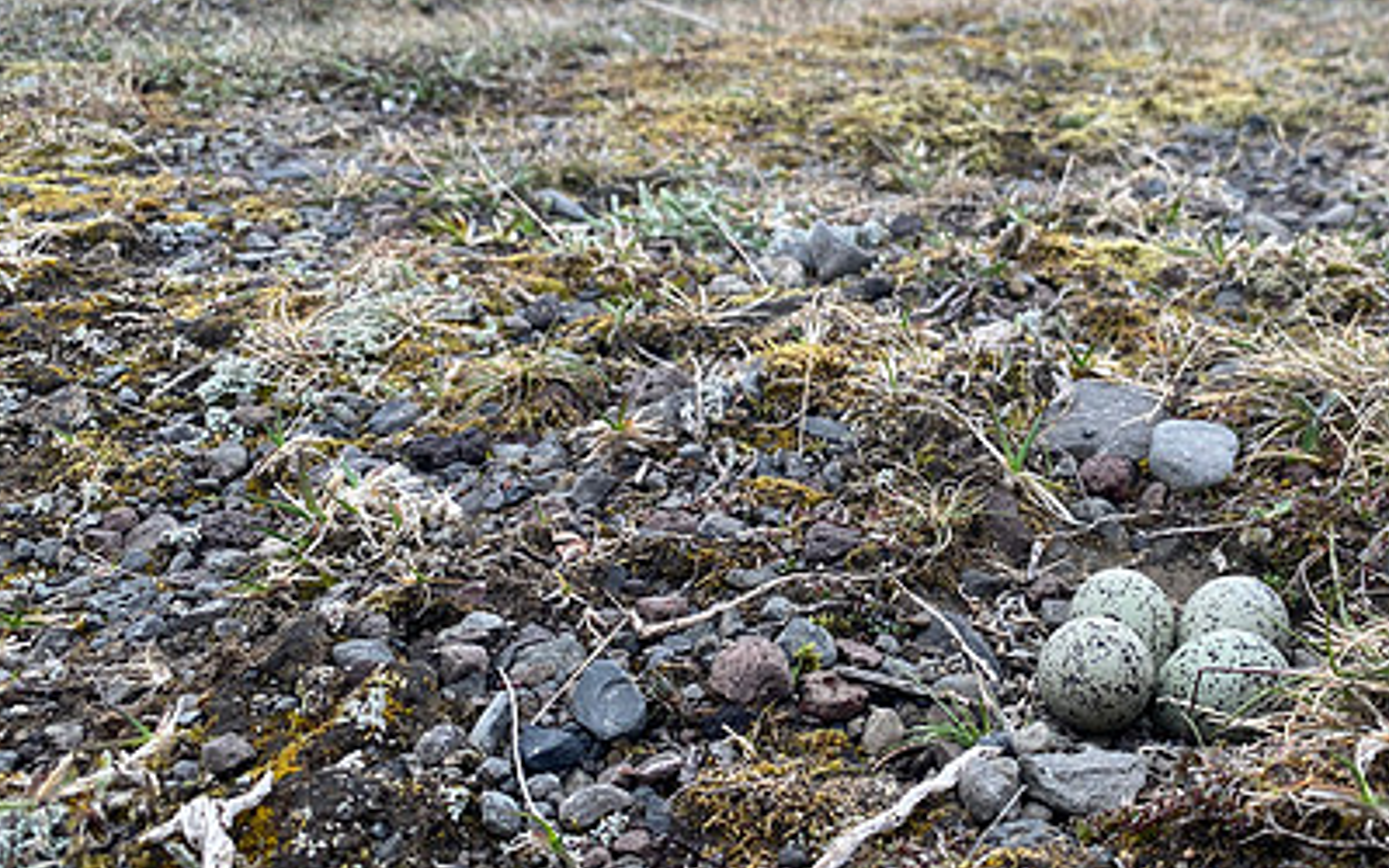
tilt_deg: -19.9
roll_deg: -0.9
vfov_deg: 32.0
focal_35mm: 40
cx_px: 896
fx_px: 1514
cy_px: 398
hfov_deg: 48.6
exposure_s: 1/159
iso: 32
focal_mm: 4.25
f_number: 1.8
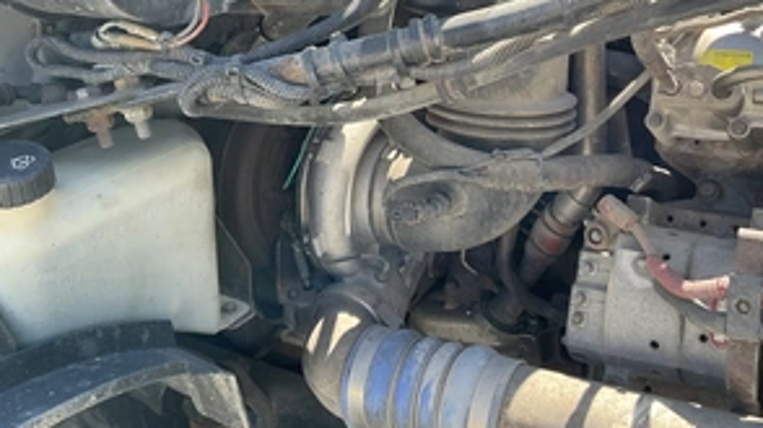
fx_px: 869
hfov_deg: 47.4
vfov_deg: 27.3
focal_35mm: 43
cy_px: 101
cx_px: 394
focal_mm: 3
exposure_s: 1/177
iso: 25
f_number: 1.8
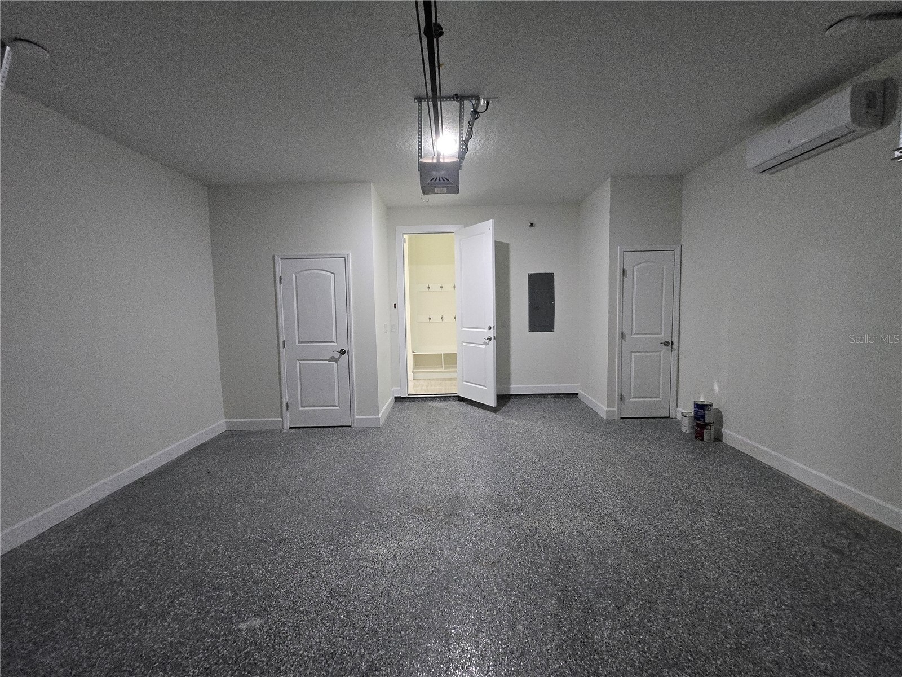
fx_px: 339
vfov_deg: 89.9
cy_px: 338
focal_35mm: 13
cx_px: 451
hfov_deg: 106.2
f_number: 2.2
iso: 1000
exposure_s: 1/60
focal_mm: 1.7
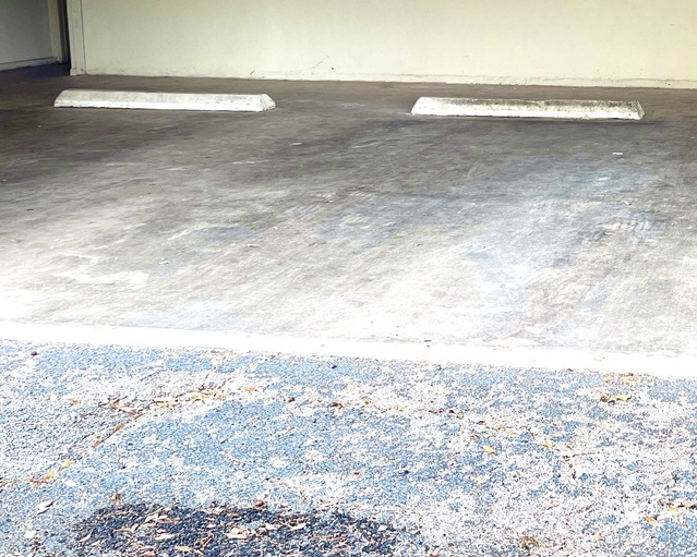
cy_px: 143
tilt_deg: -9.1
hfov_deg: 31.9
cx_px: 671
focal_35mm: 55
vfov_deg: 27.3
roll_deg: +0.0
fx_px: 1134
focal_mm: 5.1
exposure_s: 1/121
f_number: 1.6
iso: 50
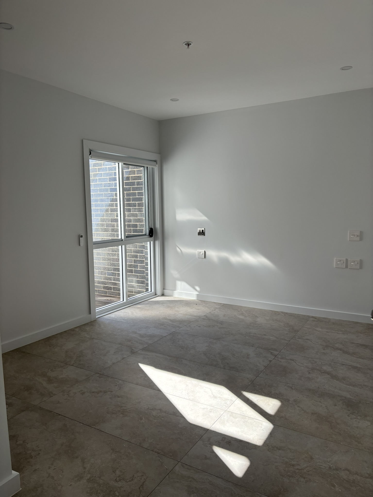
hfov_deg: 53.1
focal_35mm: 26
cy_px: 248
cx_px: 186
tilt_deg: -7.2
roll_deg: +0.3
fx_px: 374
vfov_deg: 67.3
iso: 50
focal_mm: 5.96
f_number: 1.6
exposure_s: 1/477
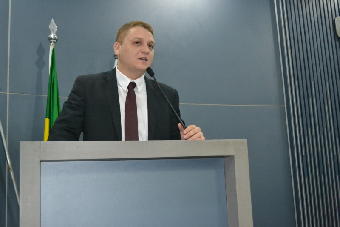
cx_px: 170
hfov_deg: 46.4
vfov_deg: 31.9
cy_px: 114
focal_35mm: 42
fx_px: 397
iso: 3200
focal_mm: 28
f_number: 4.5
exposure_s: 1/60
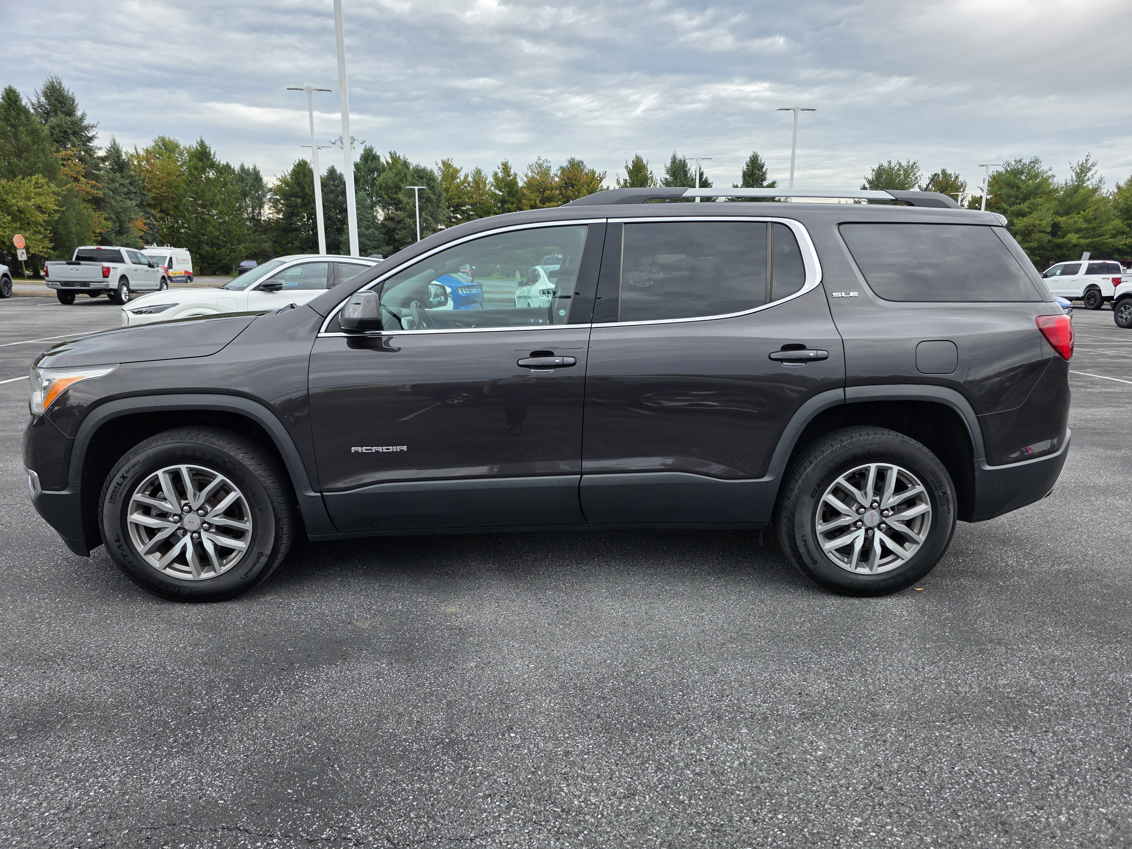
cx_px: 566
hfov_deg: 73.9
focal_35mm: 23
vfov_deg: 58.9
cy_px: 424
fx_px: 752
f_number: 1.7
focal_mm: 6.3
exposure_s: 1/359
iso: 25
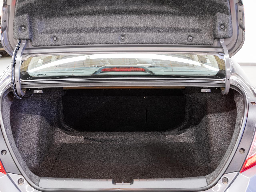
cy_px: 96
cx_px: 128
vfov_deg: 31.9
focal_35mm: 45
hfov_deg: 41.7
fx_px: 336
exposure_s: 1.3
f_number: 5.6
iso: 100
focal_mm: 42
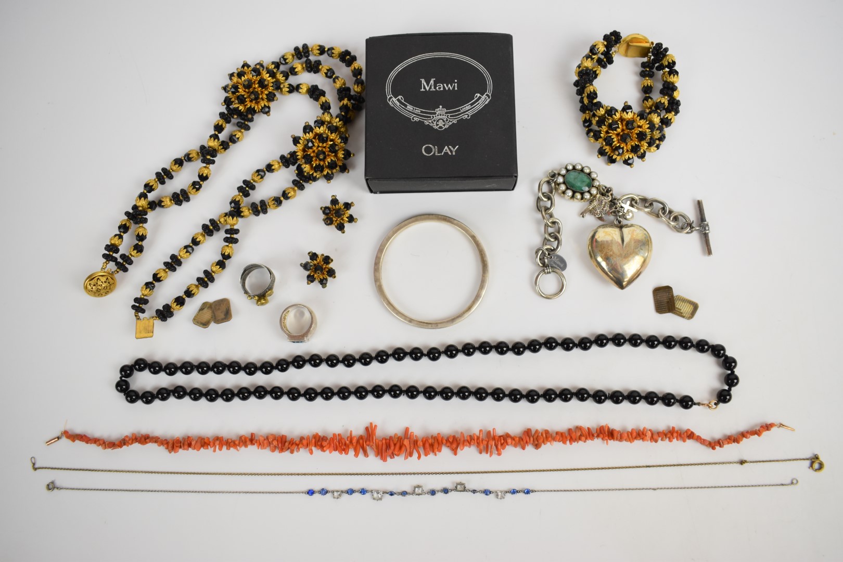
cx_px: 422
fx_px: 702
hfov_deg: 61.9
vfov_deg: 43.6
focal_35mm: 30
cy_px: 281
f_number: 4.5
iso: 800
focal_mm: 20
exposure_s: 1/125
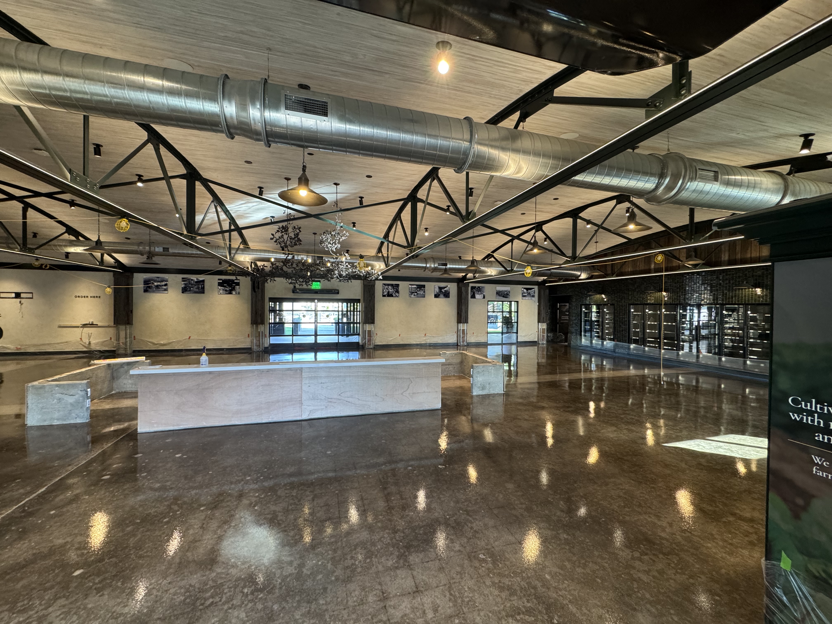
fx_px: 336
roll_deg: -0.1
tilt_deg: -0.6
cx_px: 416
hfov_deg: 102.1
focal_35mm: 14
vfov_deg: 85.7
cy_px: 312
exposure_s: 1/120
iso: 250
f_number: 2.2
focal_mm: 2.22
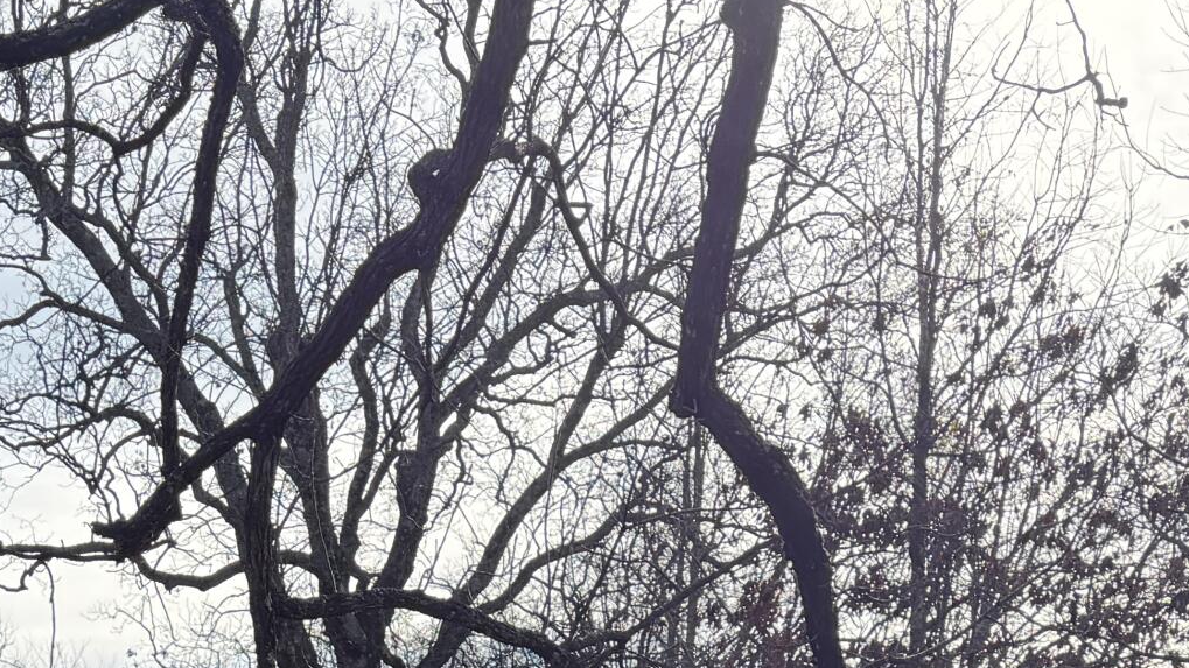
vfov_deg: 13.9
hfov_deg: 26.8
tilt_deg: -2.8
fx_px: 2427
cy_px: 1225
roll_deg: +1.4
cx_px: 174
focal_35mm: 77
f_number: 1.78
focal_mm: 6.76
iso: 100
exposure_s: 1/3425
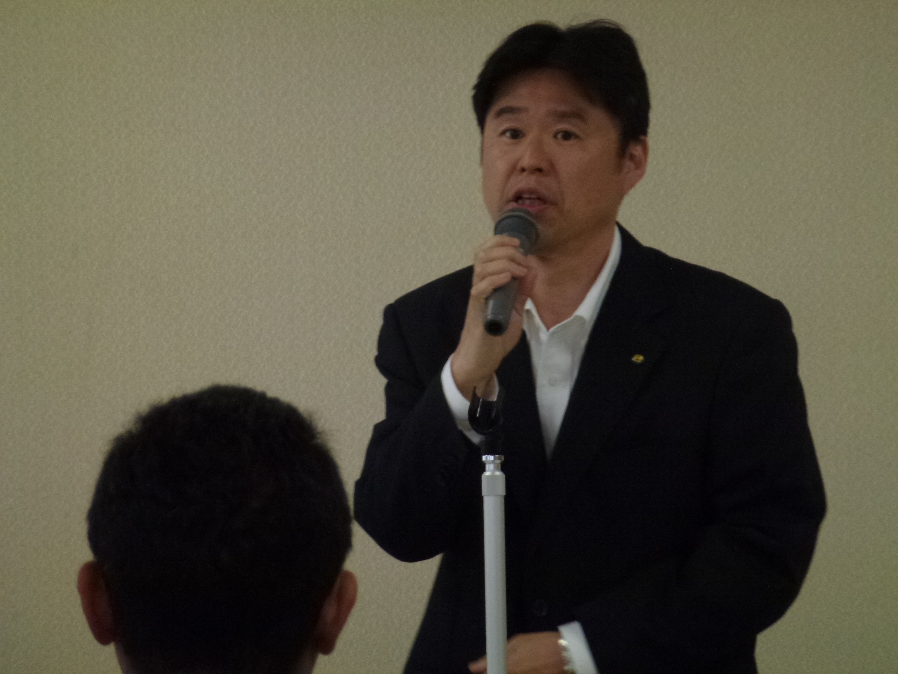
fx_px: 9209
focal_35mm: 355
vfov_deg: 4.2
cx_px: 449
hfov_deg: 5.6
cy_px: 337
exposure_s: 1/60
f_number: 5.9
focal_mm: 63.6
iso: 400
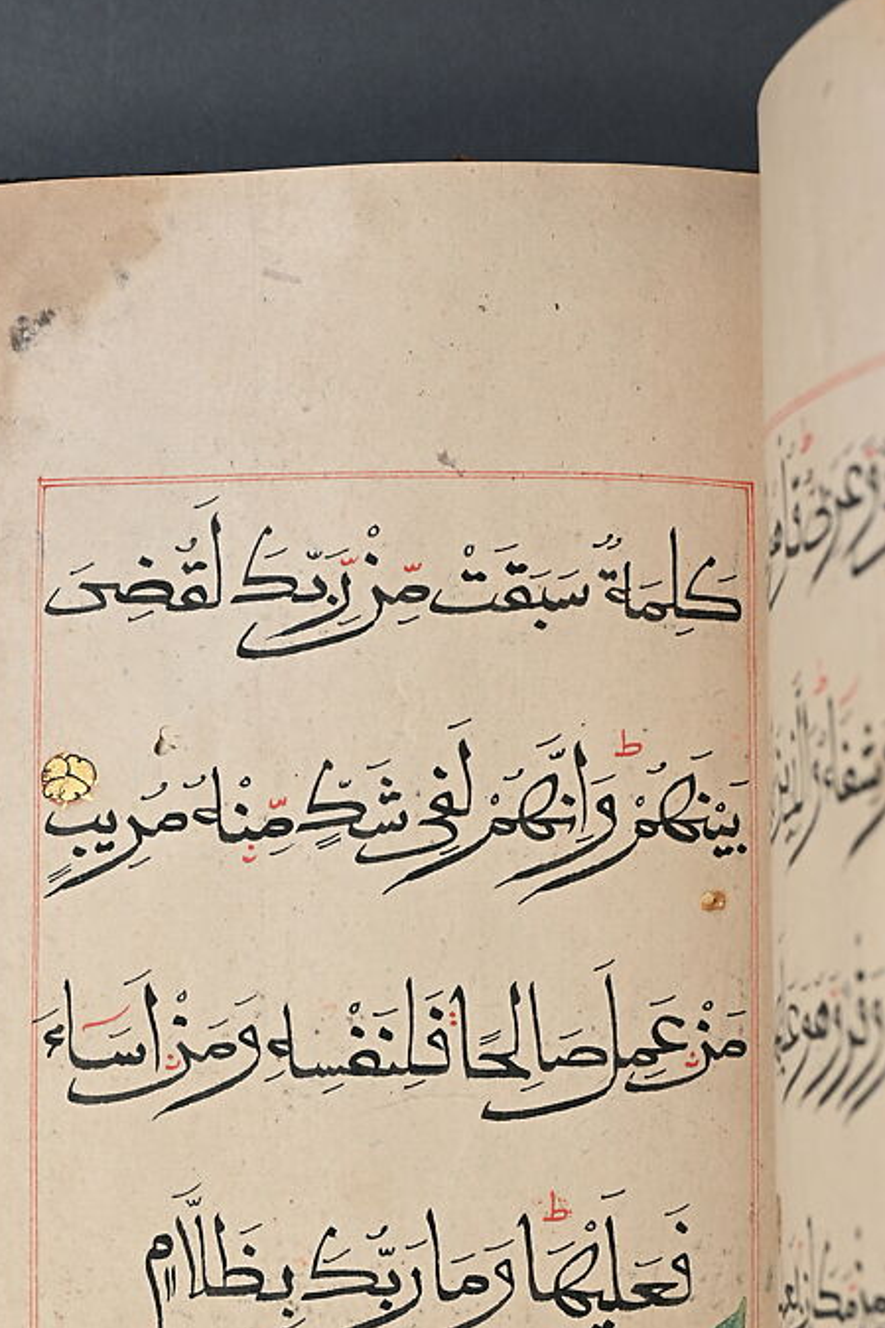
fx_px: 3283
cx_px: 290
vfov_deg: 22.6
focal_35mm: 89
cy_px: 1044
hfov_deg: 15.3
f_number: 5.6
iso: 250
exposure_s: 1/100
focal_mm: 50
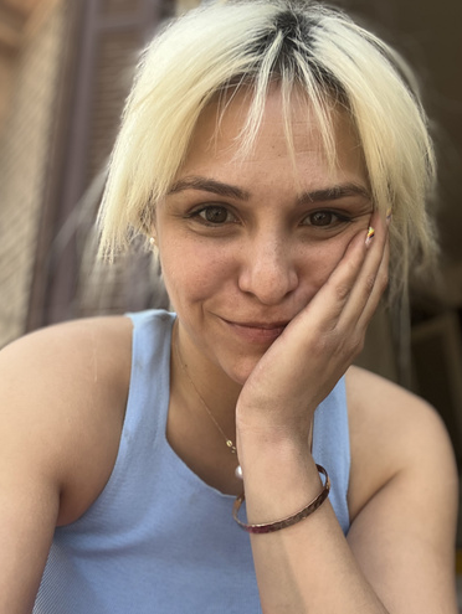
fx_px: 551
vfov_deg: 58.3
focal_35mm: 31
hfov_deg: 45.5
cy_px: 315
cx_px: 236
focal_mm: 2.71
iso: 25
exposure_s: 1/121
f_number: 2.2
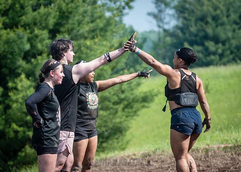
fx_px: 1300
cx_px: 100
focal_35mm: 190
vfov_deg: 7.6
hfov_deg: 10.6
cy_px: 77
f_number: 4.5
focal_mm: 135
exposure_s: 1/800
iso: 250
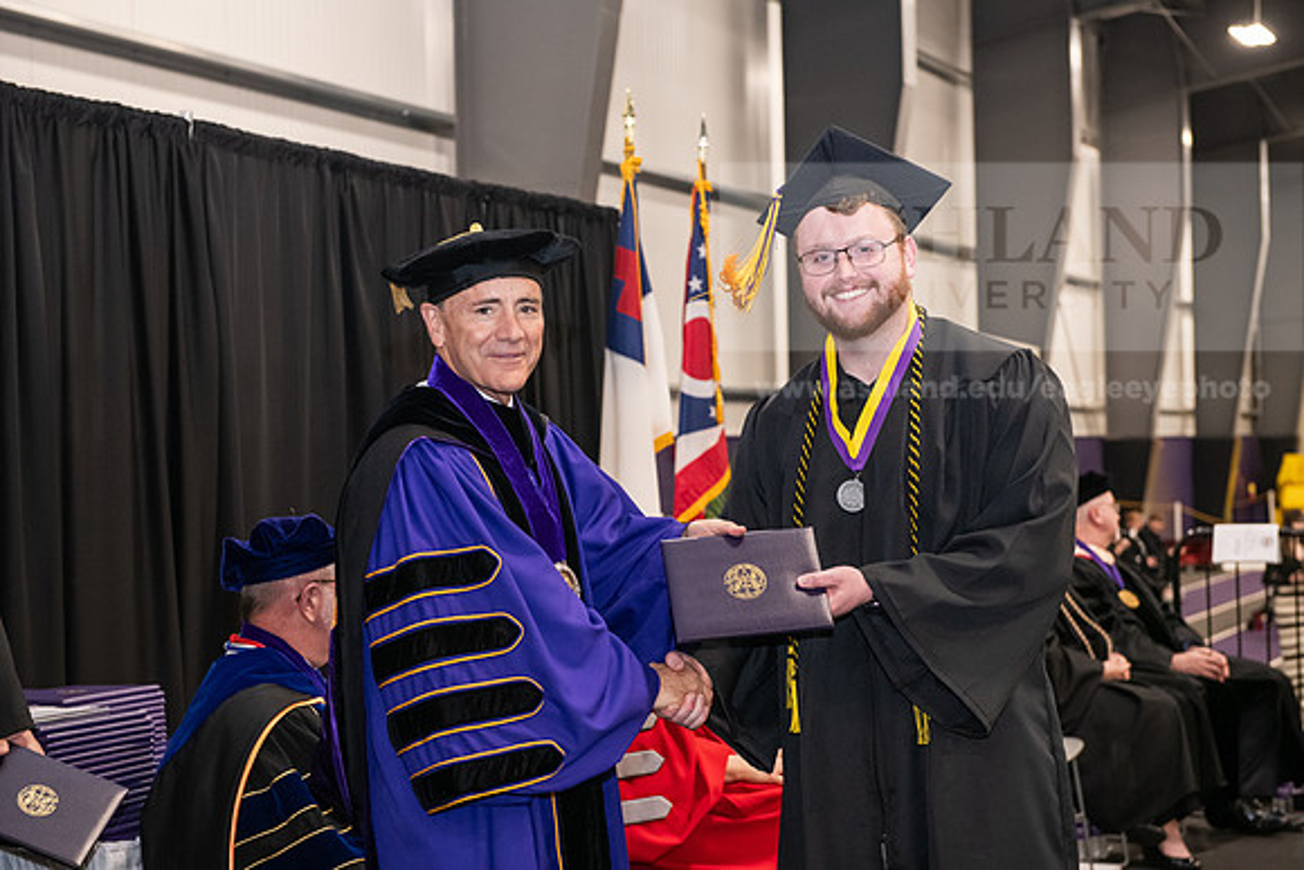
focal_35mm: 66
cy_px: 435
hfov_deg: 30.5
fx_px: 2391
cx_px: 652
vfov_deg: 20.6
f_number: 5
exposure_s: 1/125
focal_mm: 66
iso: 2500
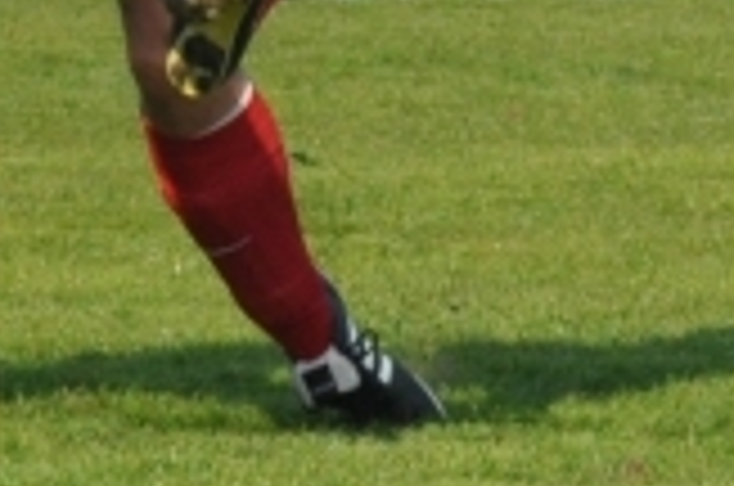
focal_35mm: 514
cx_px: -878
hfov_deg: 4.0
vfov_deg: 2.7
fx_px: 10459
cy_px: -423
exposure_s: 1/1000
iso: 800
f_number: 9
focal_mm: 70
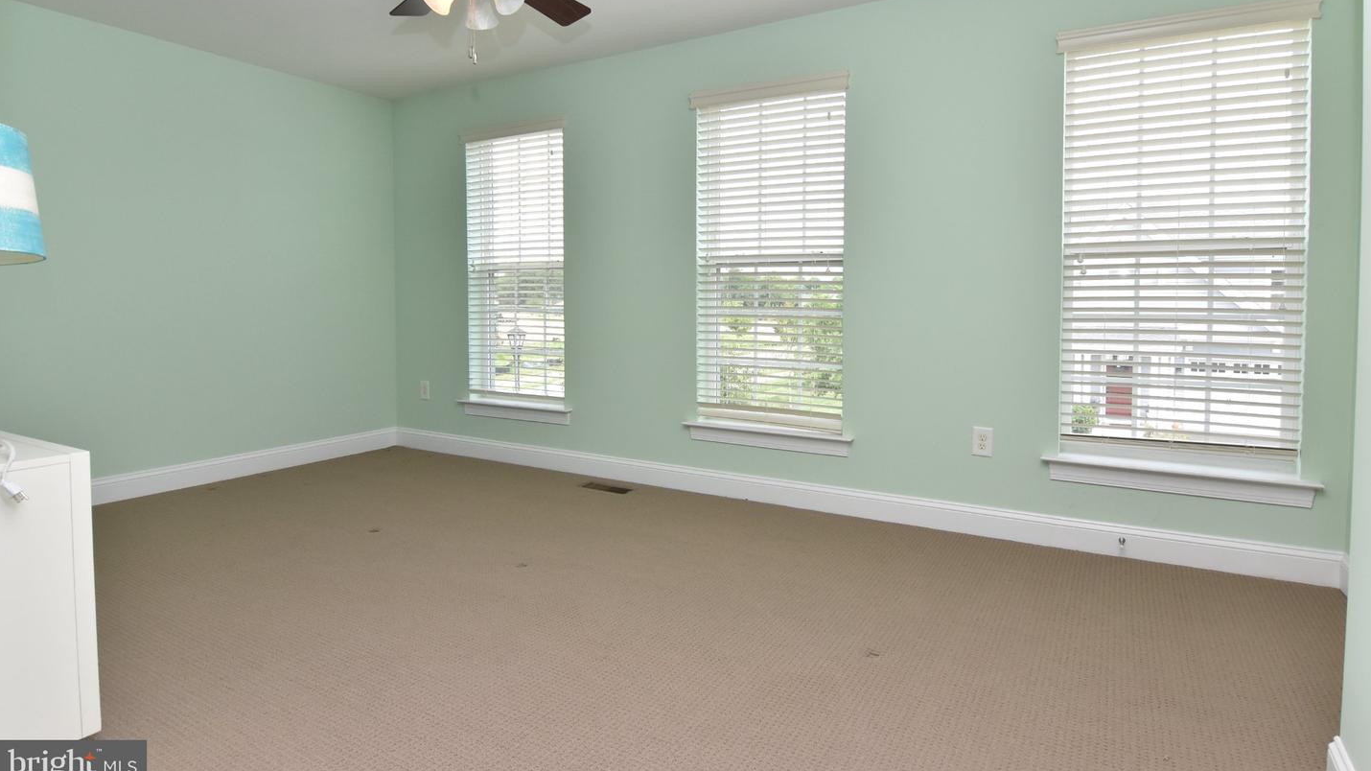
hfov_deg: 89.6
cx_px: 687
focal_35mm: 19
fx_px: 691
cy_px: 328
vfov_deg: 58.1
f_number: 10
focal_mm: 12
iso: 800
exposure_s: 1/200
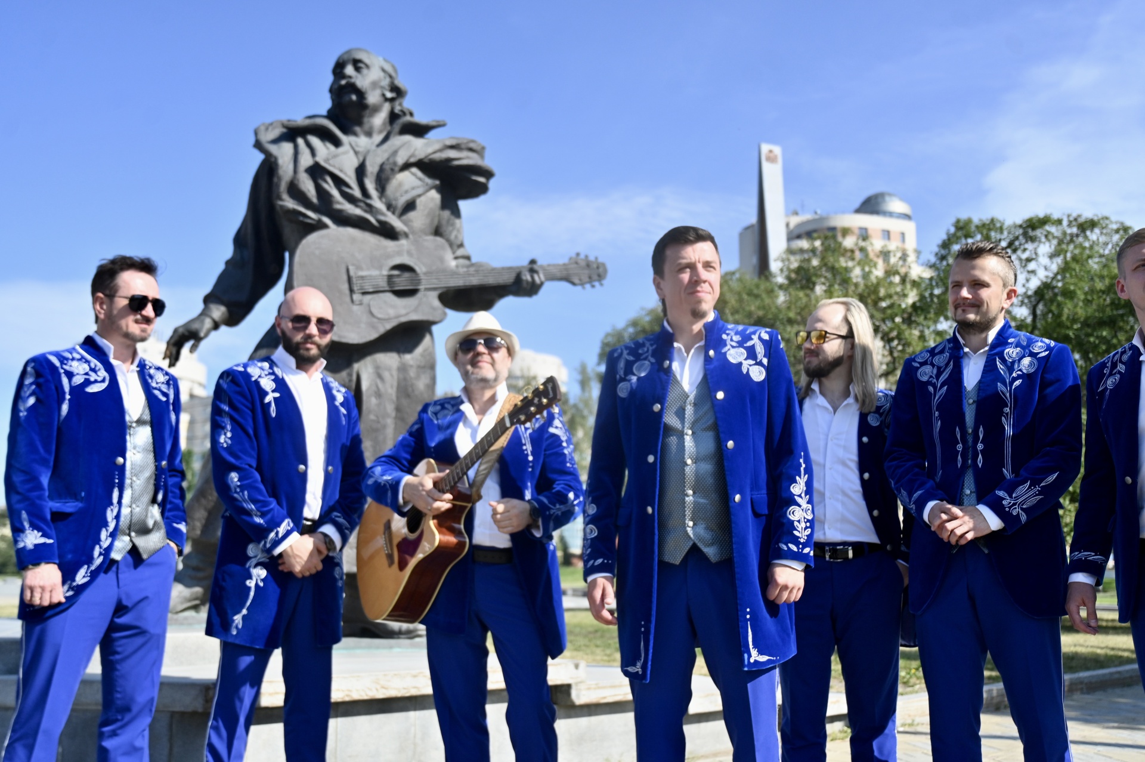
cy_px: 381
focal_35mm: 36
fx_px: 1144
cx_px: 572
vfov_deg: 36.8
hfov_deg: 53.2
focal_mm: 36
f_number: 4
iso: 320
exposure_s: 1/2500
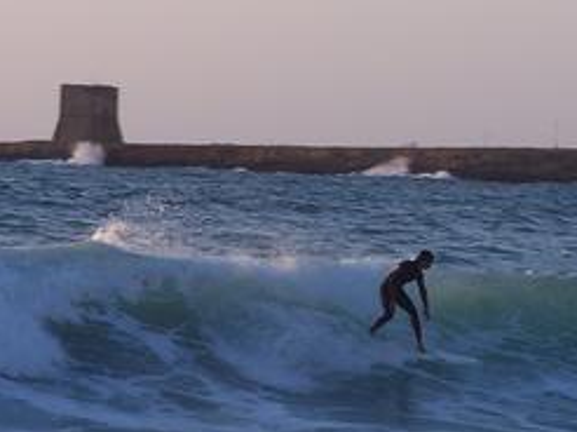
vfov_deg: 4.2
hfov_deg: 5.6
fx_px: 5912
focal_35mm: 355
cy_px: 319
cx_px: 414
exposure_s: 1/250
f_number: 3.2
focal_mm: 26.4
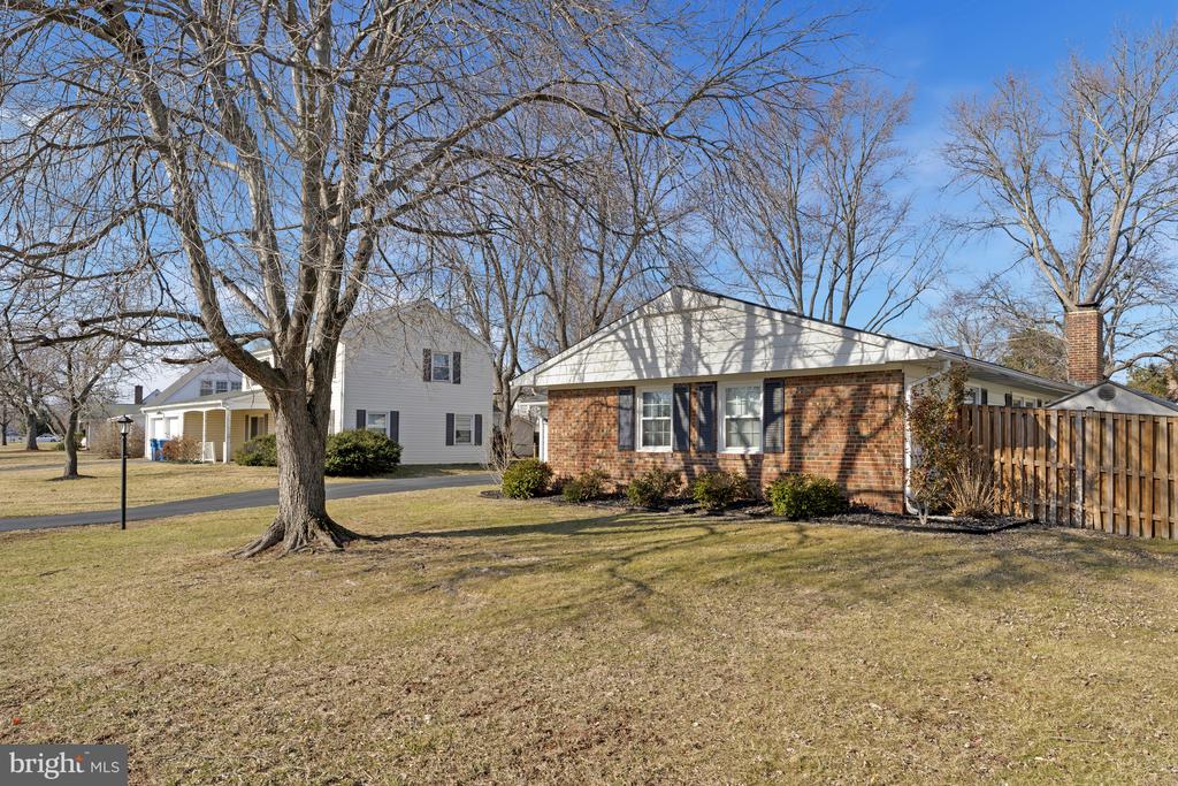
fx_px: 785
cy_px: 393
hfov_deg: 73.7
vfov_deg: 53.1
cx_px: 589
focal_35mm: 24
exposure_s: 1/320
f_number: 8
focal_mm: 24
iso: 100
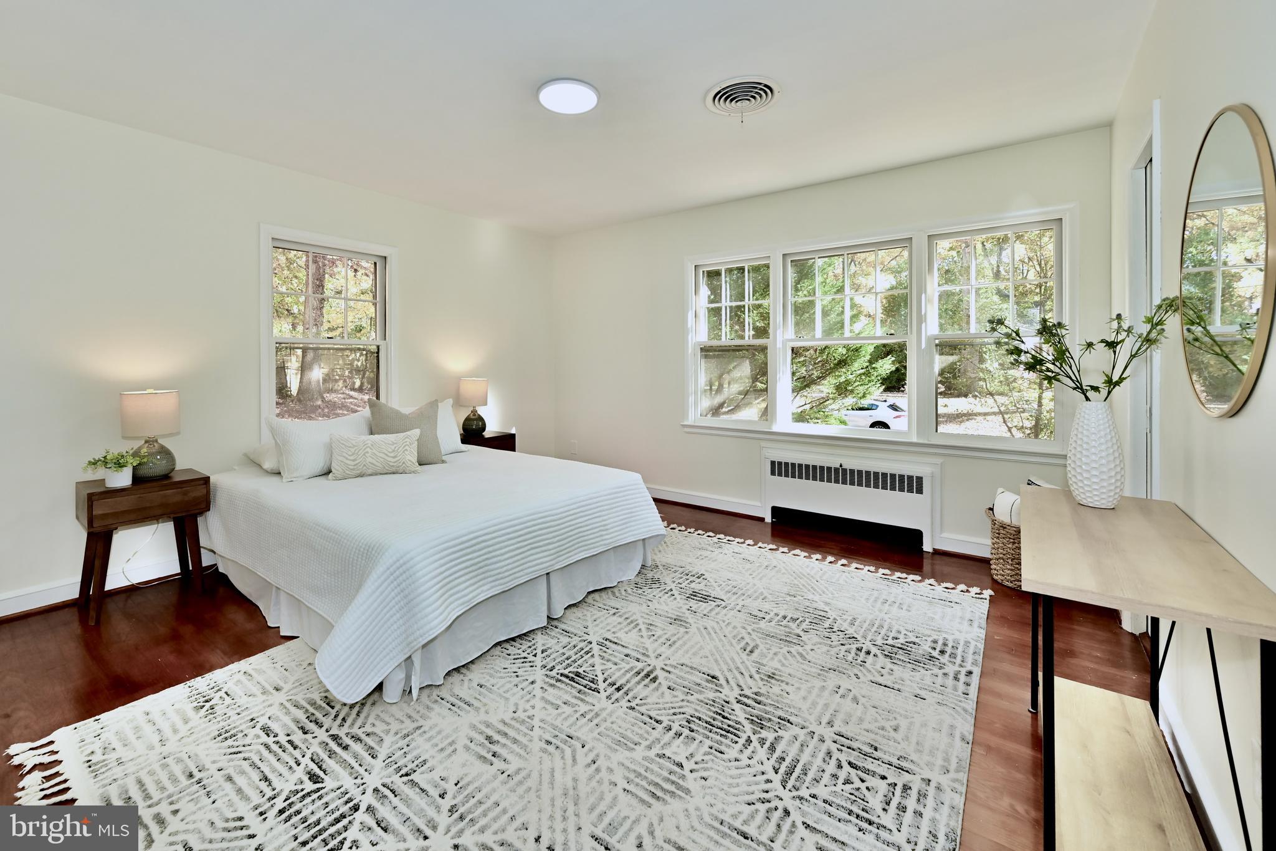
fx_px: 496
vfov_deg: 81.2
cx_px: 638
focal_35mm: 14
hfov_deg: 104.3
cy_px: 426
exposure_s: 1/60
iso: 800
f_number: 7.1
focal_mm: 14
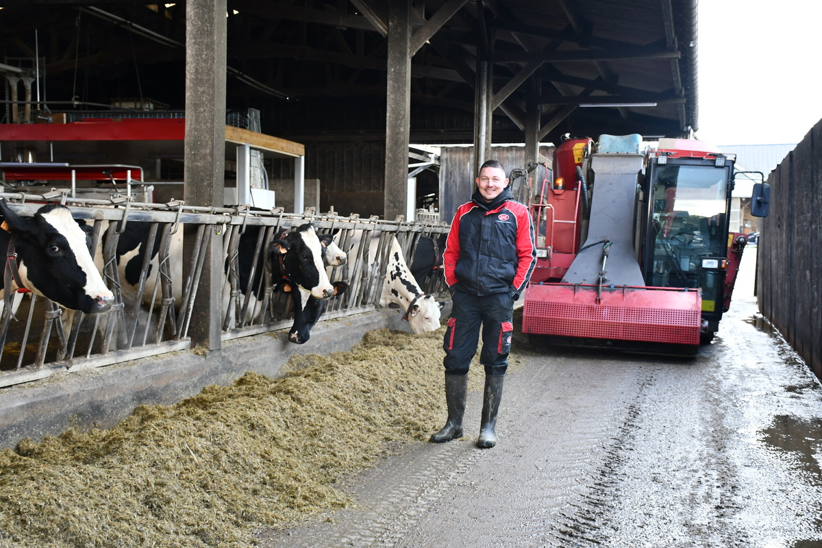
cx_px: 411
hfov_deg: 41.1
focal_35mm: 48
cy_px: 274
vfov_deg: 28.1
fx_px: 1096
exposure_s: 1/125
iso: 800
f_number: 4
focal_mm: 32
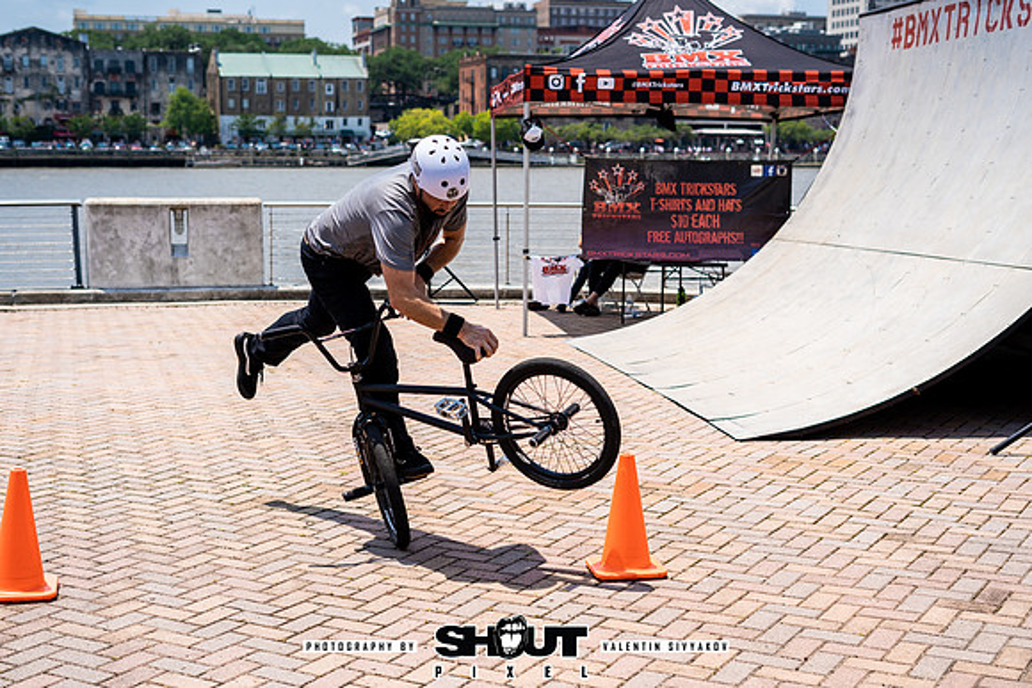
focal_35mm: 53
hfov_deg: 37.8
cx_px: 516
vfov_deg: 25.8
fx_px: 1505
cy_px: 344
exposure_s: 1/1600
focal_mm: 50
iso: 125
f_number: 3.5
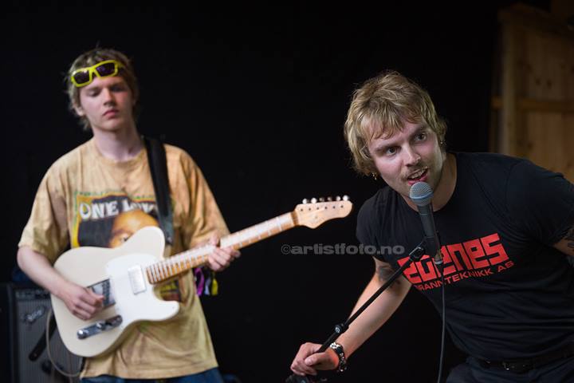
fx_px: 1275
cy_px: 192
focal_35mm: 80
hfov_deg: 25.4
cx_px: 287
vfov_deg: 17.1
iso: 1000
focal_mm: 80
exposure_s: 1/800
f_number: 2.8
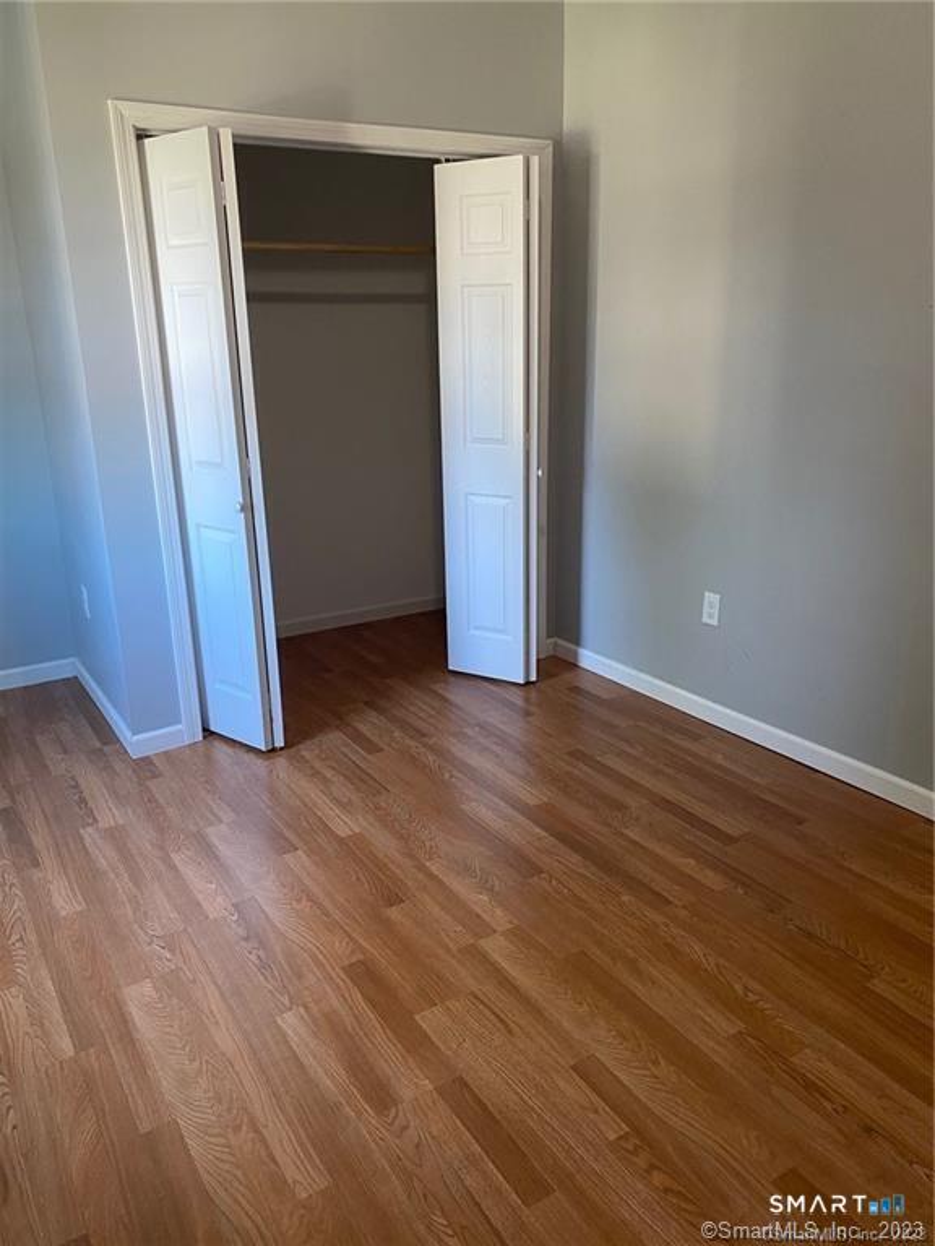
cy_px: 623
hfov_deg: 53.1
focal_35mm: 26
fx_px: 936
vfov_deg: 67.3
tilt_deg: -16.4
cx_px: 468
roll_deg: +0.4
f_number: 1.8
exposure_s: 1/60
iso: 160
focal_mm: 4.25
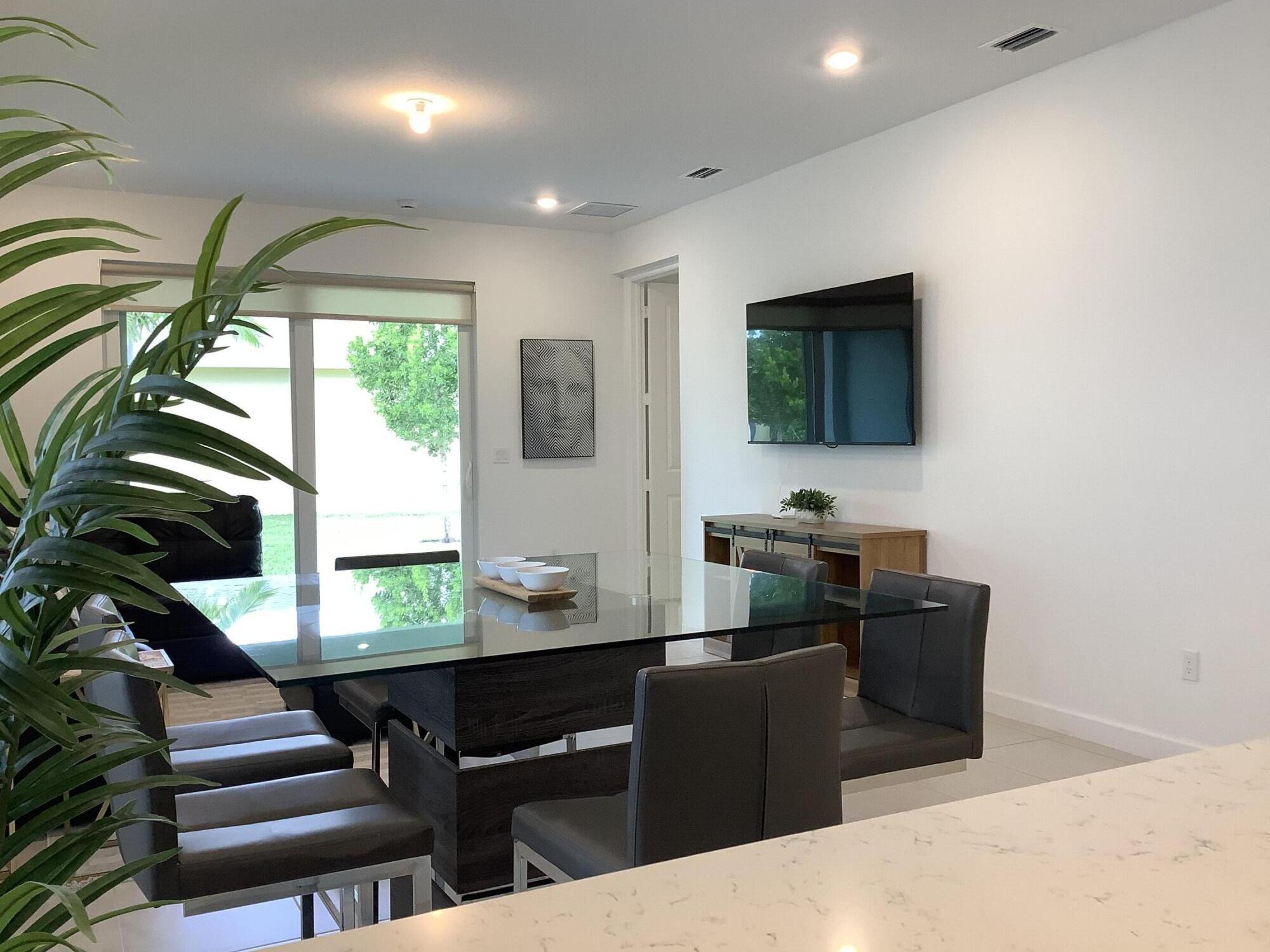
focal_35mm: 31
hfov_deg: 58.4
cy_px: 476
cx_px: 635
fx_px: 1137
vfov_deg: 45.4
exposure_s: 1/50
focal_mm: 3.3
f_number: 2.4
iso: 80
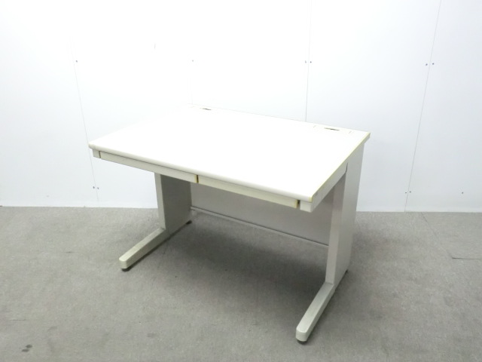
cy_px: 181
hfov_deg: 56.8
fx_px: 446
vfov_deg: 44.2
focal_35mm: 32
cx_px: 241
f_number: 3.5
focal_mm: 5.8
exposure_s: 1/30
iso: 800
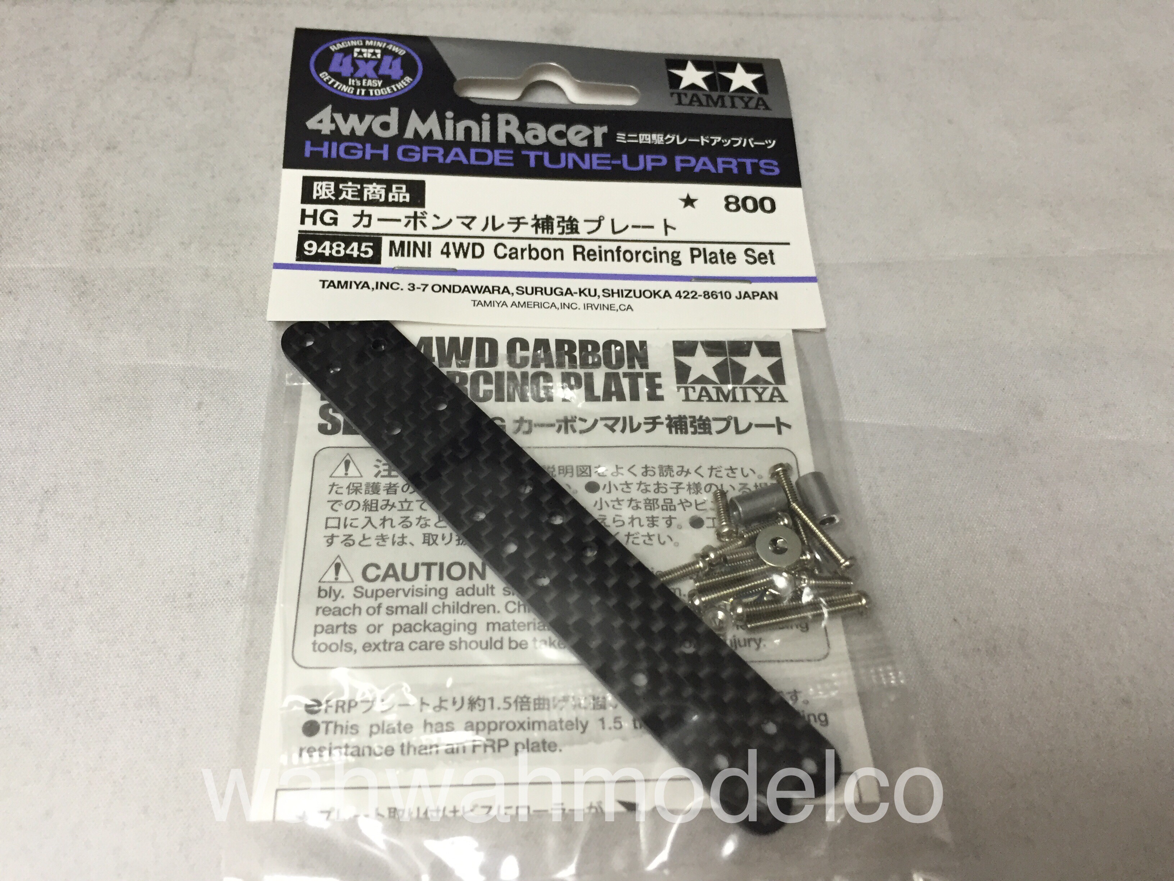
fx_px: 984
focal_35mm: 29
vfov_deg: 48.2
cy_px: 440
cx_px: 587
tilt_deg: -57.7
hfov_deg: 61.7
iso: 64
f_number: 2.2
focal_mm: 4.15
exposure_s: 1/33
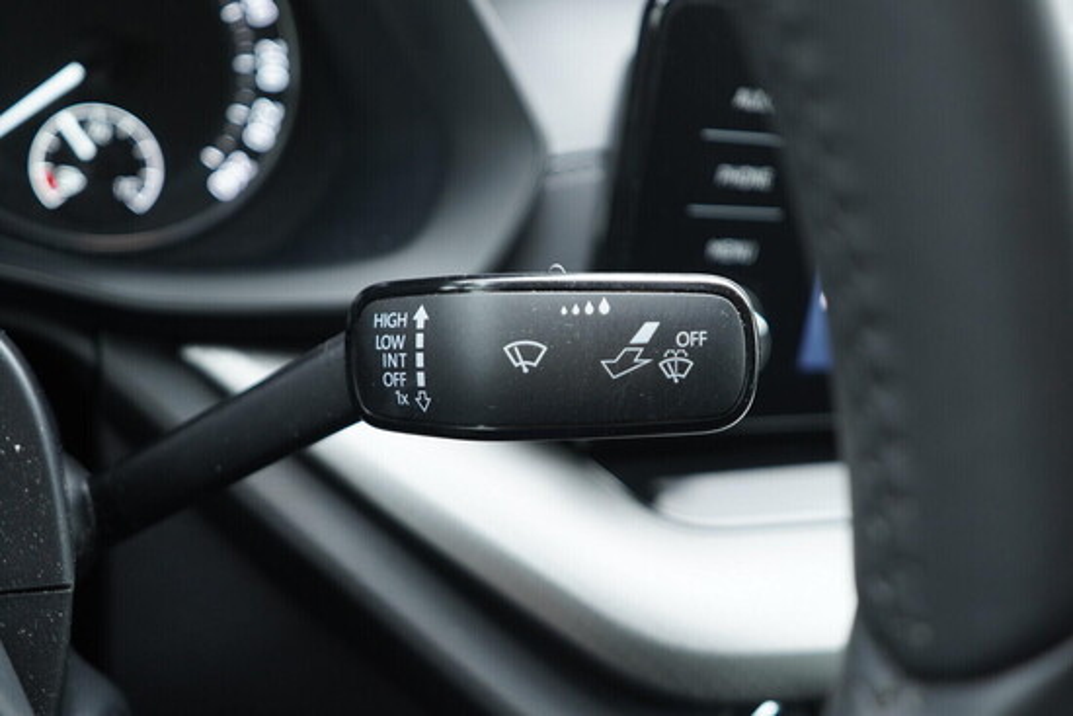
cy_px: 358
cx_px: 536
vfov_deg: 36.9
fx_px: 1073
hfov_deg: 53.1
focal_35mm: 36
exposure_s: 1/40
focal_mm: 24
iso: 400
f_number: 2.8
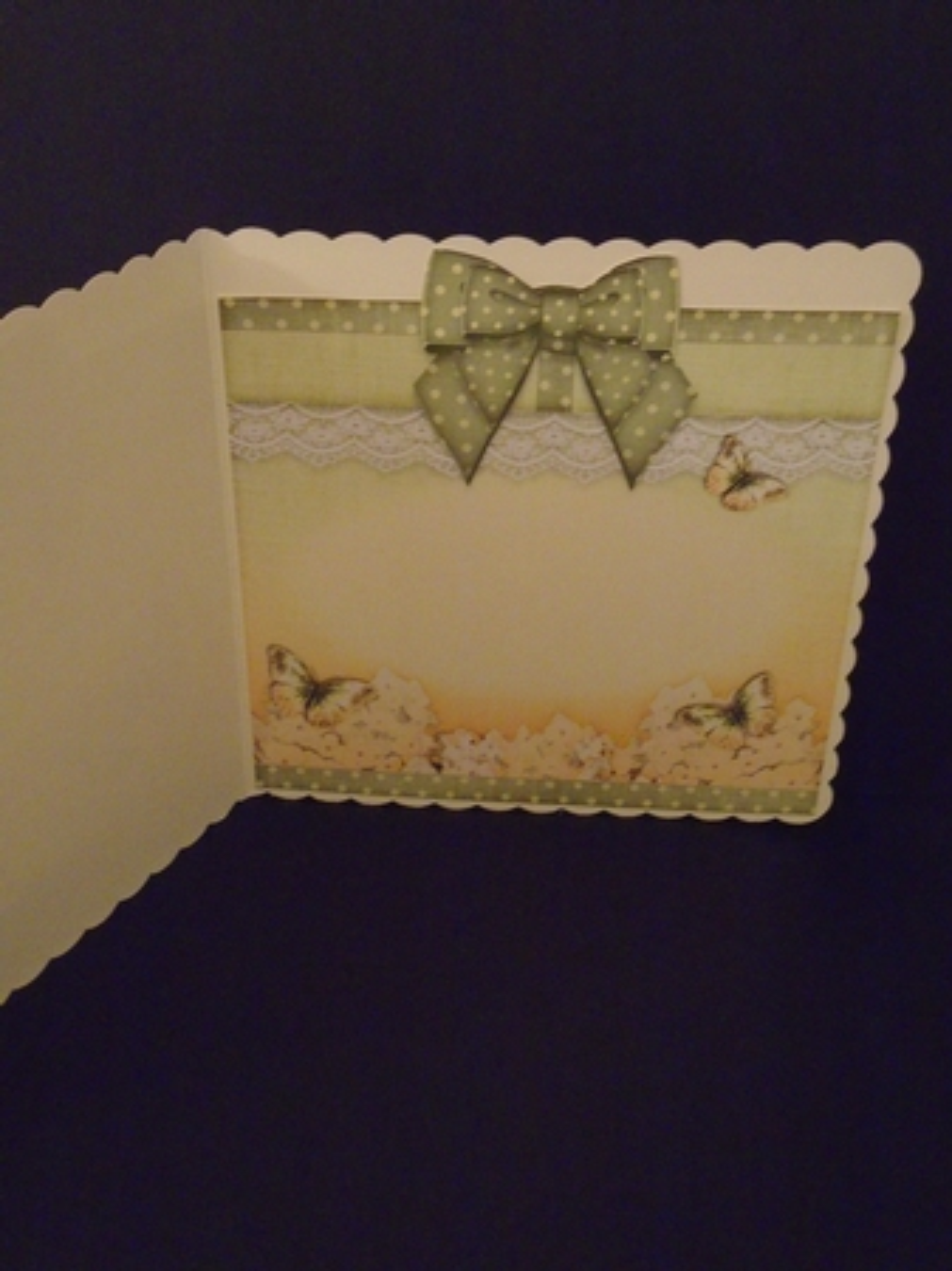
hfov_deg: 34.3
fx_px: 1542
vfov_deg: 44.8
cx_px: 476
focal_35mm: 42
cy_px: 636
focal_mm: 7.4
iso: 800
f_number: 4.1
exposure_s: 1/8
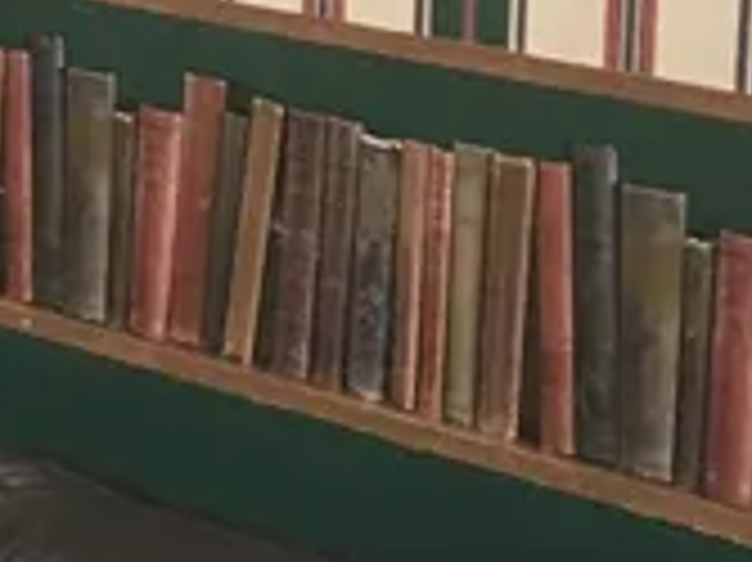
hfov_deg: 7.9
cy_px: 31
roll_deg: -0.4
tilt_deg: -8.0
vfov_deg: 6.7
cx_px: -1351
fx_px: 4819
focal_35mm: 222
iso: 100
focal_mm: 4.2
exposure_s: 1/30
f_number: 2.2
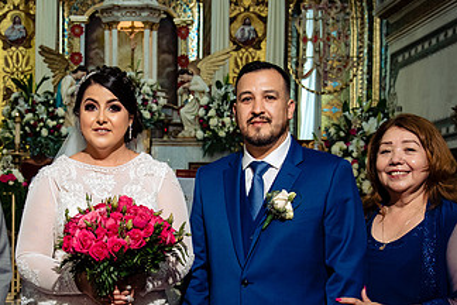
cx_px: 140
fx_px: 863
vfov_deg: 19.8
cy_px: 239
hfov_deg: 29.4
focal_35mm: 68
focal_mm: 38
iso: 2000
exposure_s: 1/125
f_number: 5.6
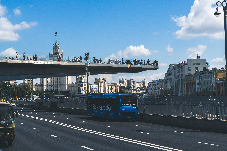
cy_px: 76
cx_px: 114
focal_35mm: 60
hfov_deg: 33.4
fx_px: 378
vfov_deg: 22.6
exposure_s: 1/400
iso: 100
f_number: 8
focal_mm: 40
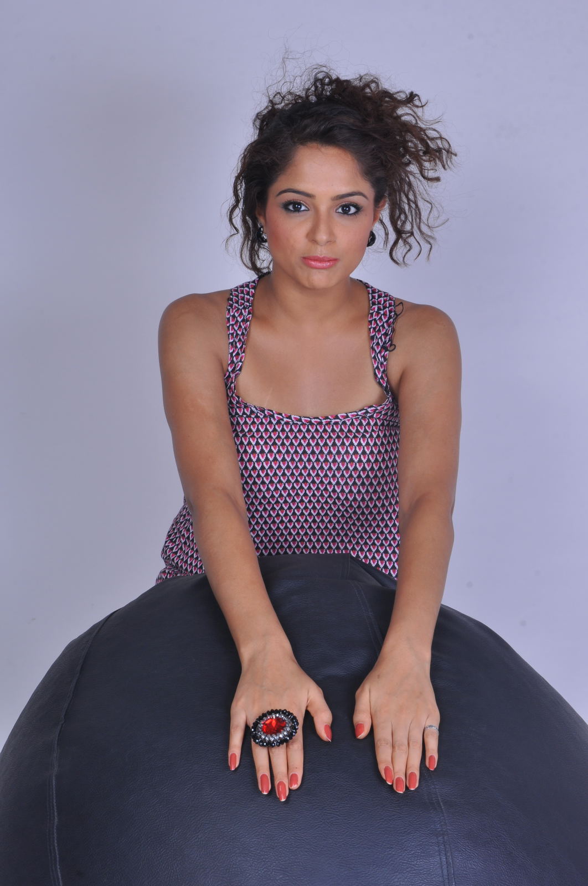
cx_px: 294
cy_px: 443
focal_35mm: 68
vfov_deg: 29.9
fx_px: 1659
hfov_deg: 20.1
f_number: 18
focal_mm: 45
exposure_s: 1/160
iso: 200
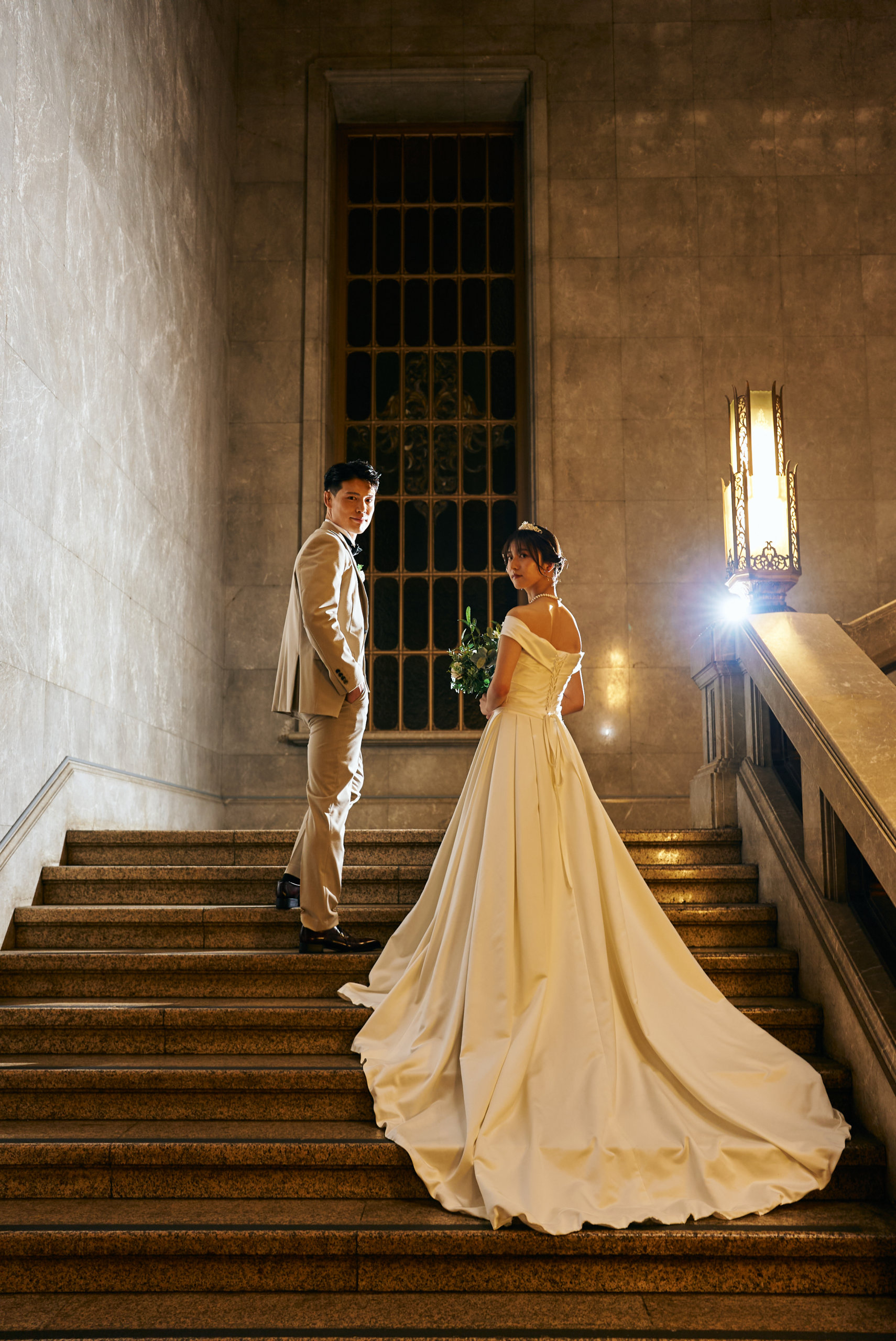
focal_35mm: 35
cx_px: 448
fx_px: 1305
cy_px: 670
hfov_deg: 37.9
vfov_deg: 54.4
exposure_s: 1/80
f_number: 2.8
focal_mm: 35
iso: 320
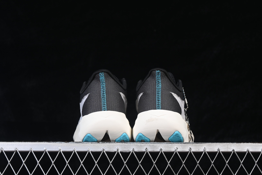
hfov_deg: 27.0
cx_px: 131
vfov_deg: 18.2
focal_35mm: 75
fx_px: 546
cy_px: 88
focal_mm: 50
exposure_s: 1/80
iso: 160
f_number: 7.1
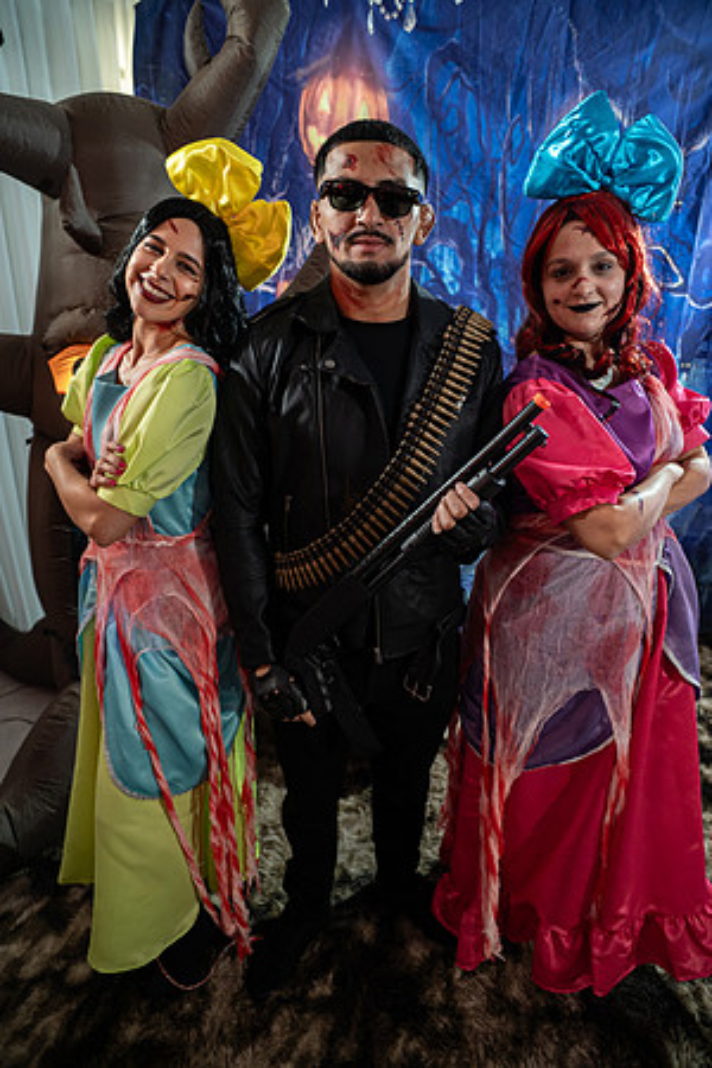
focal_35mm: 20
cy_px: 534
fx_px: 593
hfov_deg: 61.9
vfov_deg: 84.0
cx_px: 356
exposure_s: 1/50
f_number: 2.8
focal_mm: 20
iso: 1000
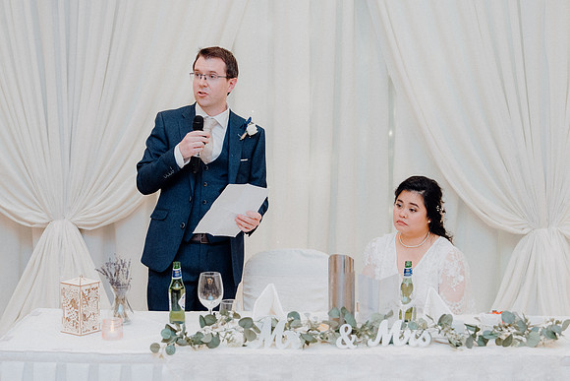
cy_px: 190
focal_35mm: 70
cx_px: 285
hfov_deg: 28.8
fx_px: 1109
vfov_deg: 19.5
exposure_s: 1/160
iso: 3200
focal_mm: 70
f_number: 3.5
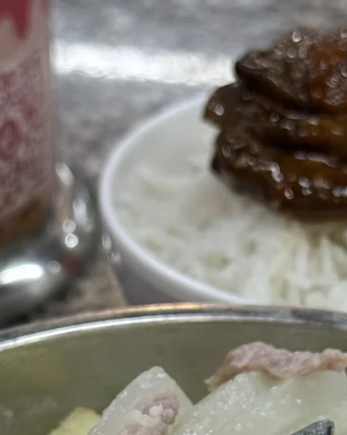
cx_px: 226
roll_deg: +0.0
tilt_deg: -36.8
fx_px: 1838
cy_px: 530
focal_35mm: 143
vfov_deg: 13.1
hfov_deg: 10.8
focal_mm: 6.76
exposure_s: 1/50
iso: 50
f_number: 1.78
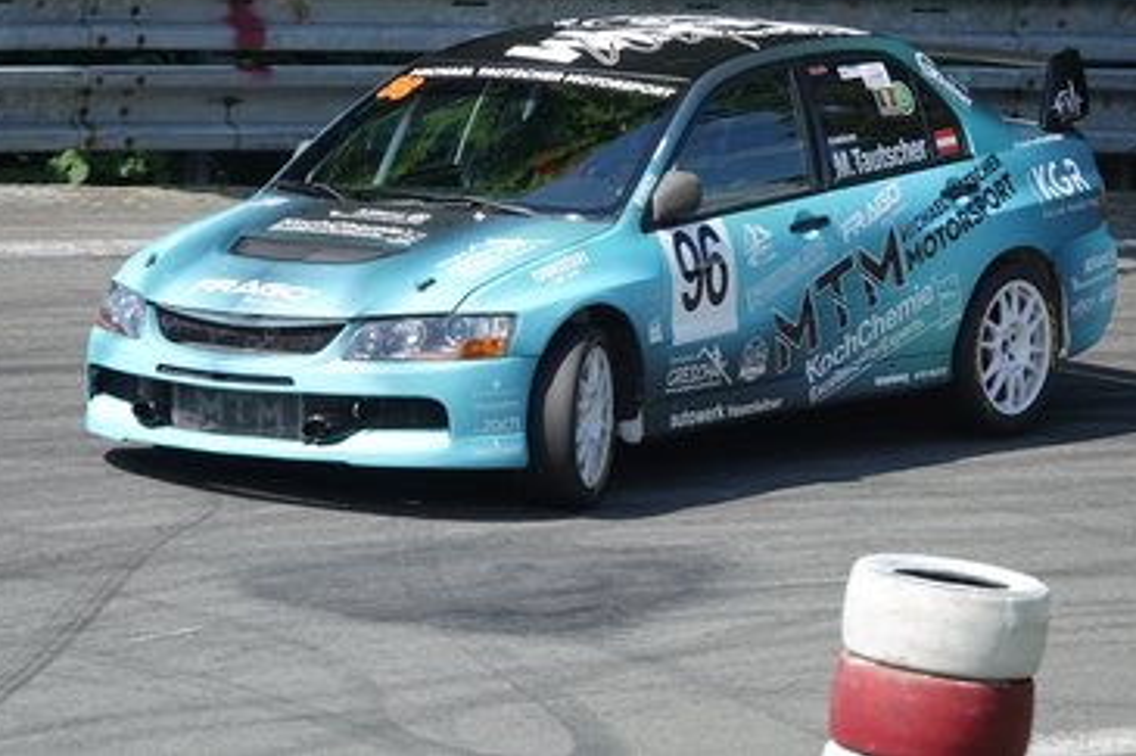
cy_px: 292
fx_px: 12458
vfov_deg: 3.5
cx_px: 579
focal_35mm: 395
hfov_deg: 5.2
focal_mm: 117.29
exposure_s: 1/800
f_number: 4
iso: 160
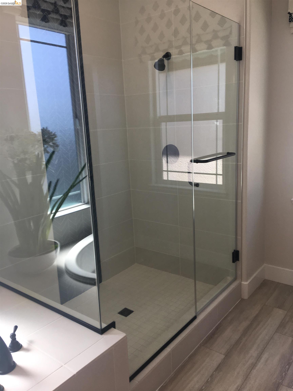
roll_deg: +3.3
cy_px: 196
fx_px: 327
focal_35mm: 29
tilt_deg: -11.4
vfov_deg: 61.7
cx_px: 146
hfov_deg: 48.2
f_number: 2.2
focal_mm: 4.15
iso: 32
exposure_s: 1/120
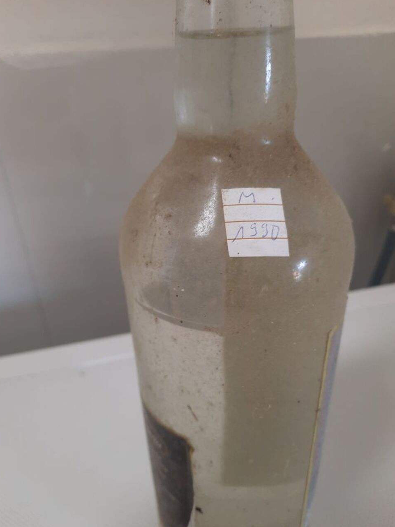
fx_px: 396
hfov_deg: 53.0
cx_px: 193
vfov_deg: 67.3
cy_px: 272
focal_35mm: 26
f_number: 2
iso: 160
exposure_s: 1/50
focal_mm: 4.6
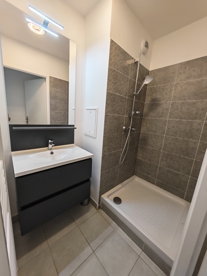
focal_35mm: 13
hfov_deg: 89.9
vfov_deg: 106.2
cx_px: 104
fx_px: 104
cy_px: 138
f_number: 2
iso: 160
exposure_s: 1/50
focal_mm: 1.82
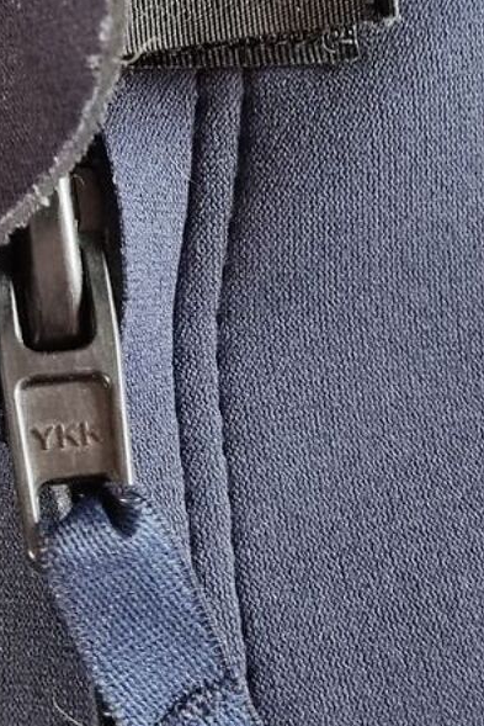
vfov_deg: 26.2
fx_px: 1471
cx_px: 38
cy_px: -12
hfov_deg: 18.3
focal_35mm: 73
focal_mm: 4.74
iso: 500
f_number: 1.79
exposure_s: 1/33
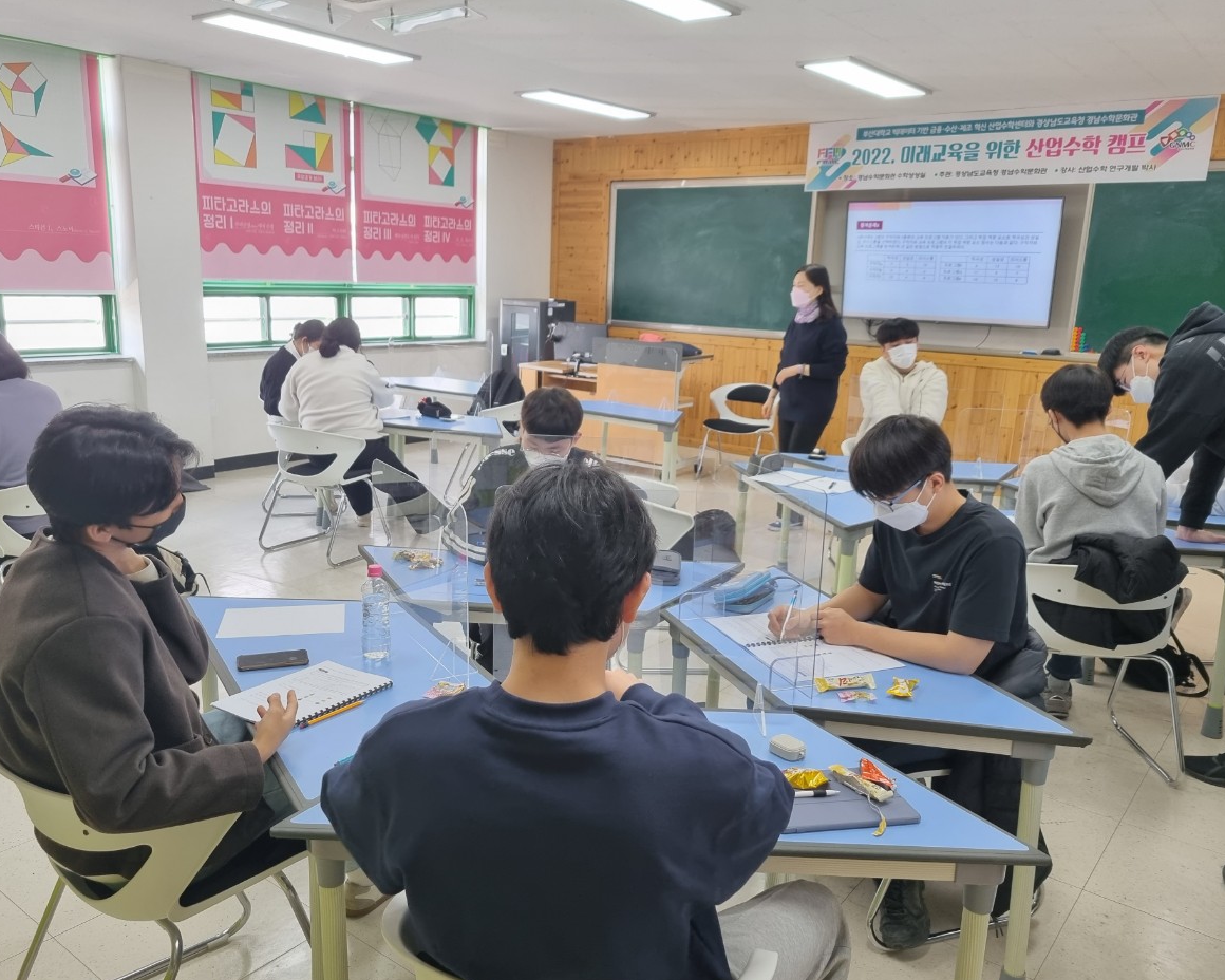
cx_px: 579
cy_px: 505
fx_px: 1015
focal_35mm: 28
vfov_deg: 51.5
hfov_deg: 62.2
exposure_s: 1/120
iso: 160
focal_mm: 5.4
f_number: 1.8
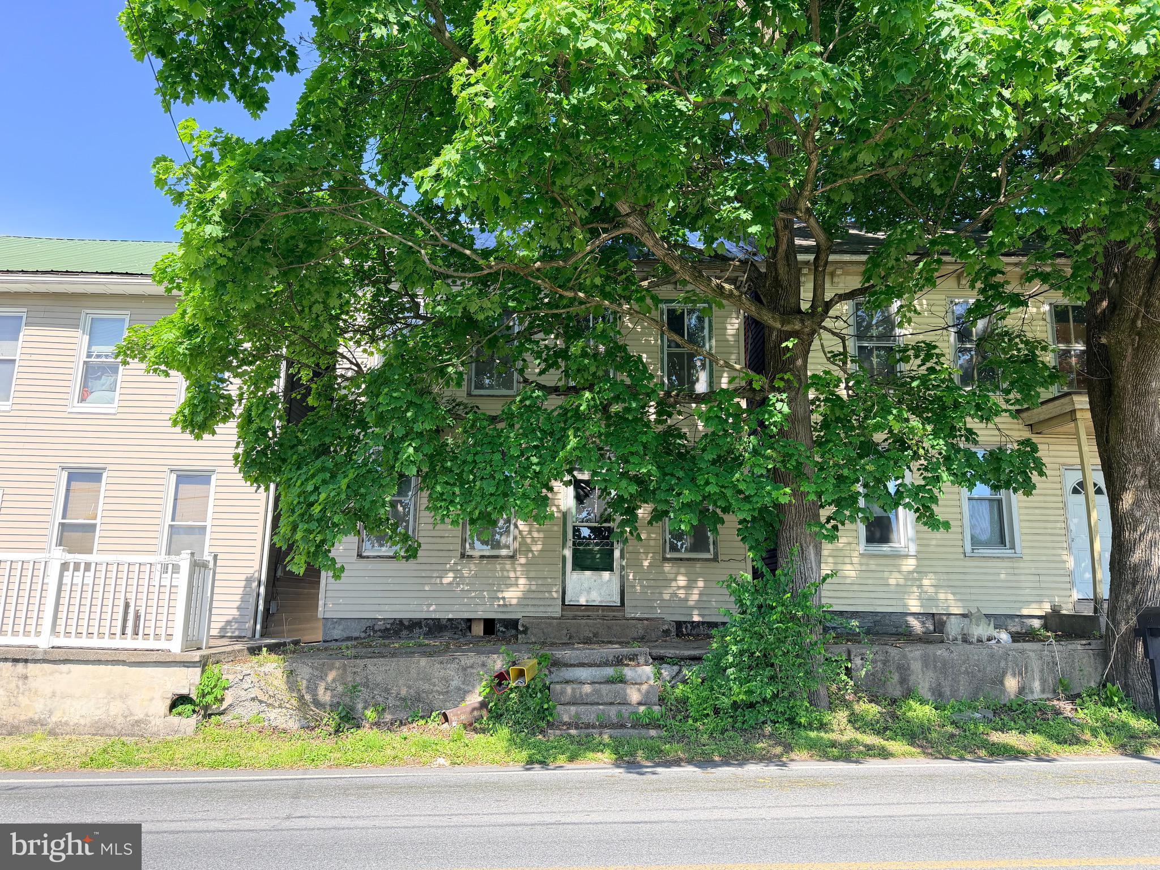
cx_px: 580
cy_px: 435
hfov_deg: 71.6
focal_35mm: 24
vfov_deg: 56.8
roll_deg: -0.1
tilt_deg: +11.7
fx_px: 804
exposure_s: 1/931
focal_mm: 6.76
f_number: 1.78
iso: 100
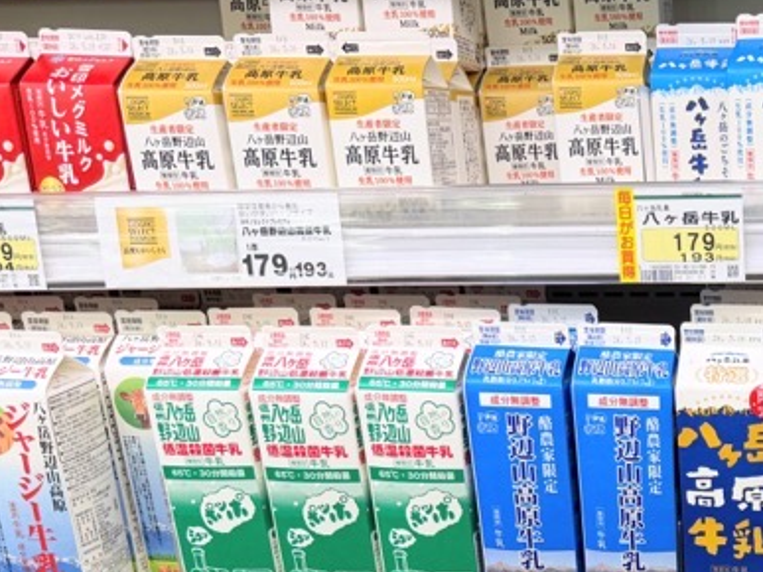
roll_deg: +0.6
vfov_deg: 21.7
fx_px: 1366
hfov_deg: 28.4
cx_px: 838
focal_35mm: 62
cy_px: 714
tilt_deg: -23.5
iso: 80
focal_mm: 6.76
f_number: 1.78
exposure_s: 1/121
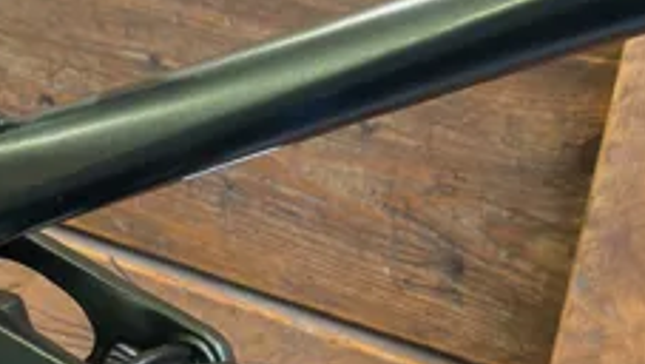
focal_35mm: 92
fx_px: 1574
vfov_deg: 12.9
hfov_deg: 22.9
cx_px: 156
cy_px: 412
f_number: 1.78
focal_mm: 6.76
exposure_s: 1/33
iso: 400
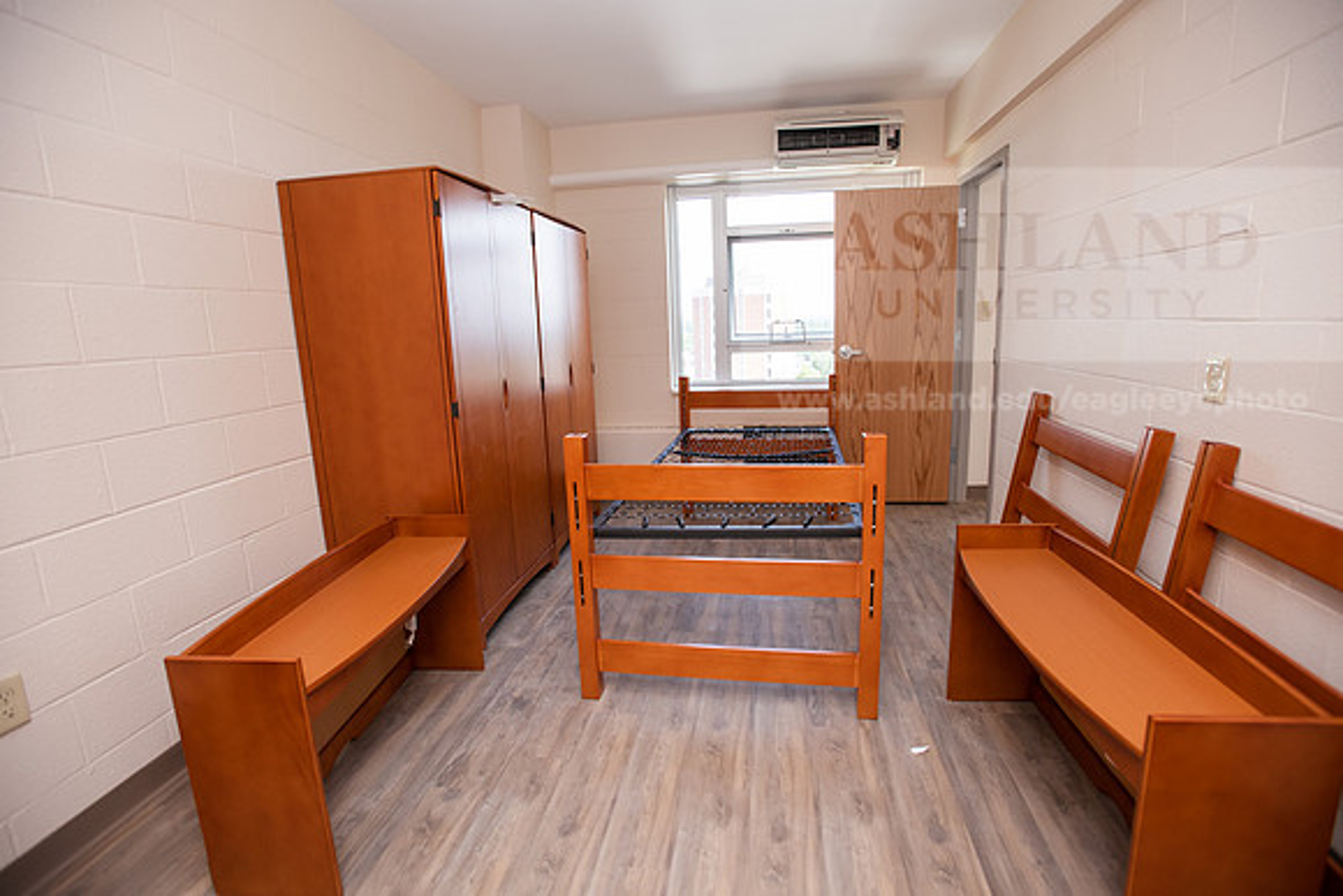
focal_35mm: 17
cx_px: 672
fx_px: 634
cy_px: 448
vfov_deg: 70.5
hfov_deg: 93.3
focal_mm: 17
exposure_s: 1/250
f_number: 4
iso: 320
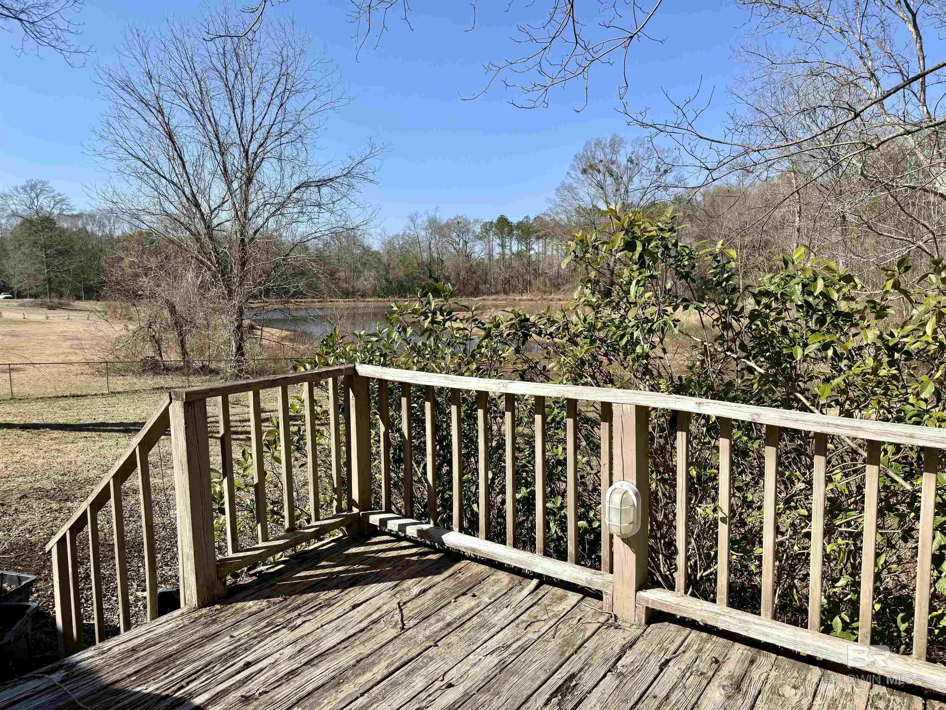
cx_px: 473
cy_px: 355
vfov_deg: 56.8
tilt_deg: -6.8
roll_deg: +0.7
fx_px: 656
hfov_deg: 71.6
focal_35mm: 24
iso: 80
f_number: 1.78
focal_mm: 6.76
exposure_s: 1/3759
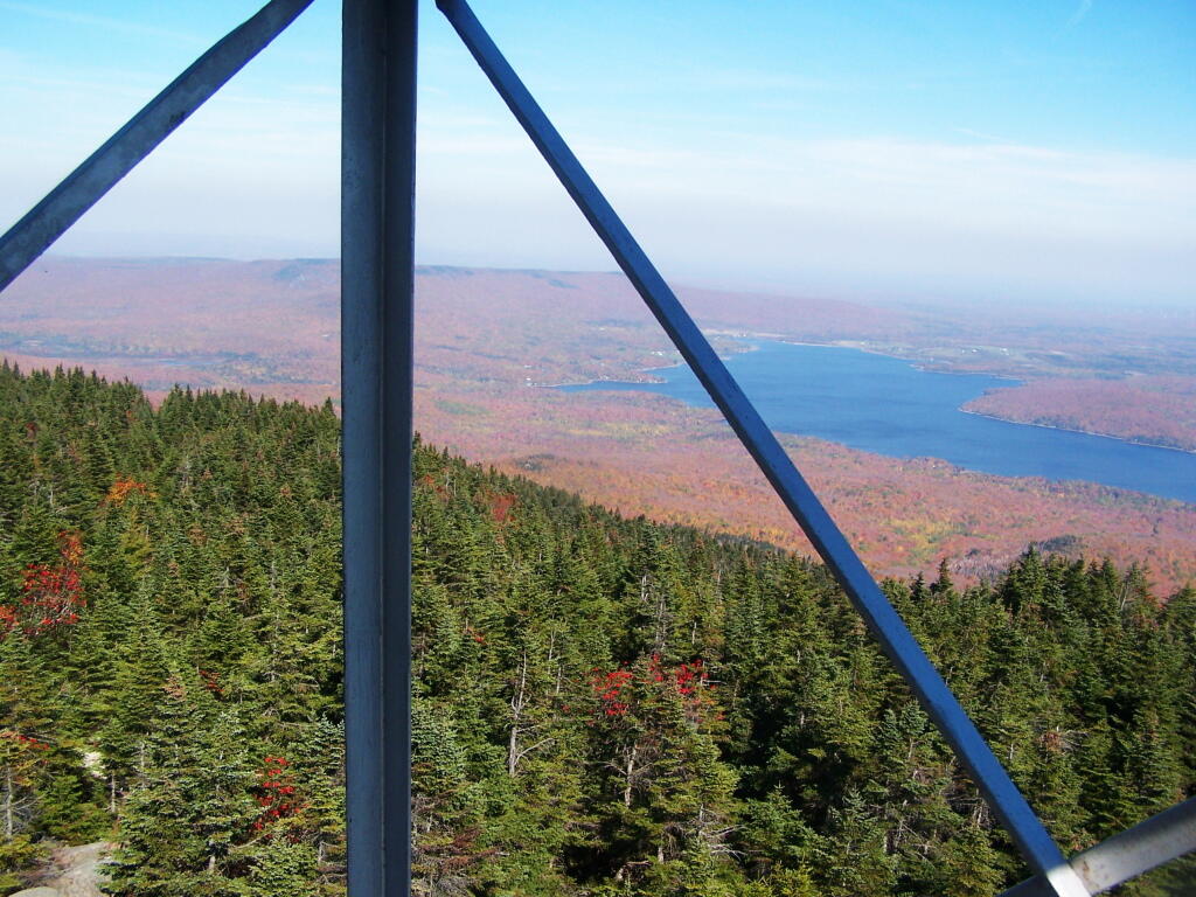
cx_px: 598
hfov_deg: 49.0
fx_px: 1313
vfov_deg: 37.7
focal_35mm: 38
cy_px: 448
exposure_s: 1/800
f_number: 4
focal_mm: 6.3
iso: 80
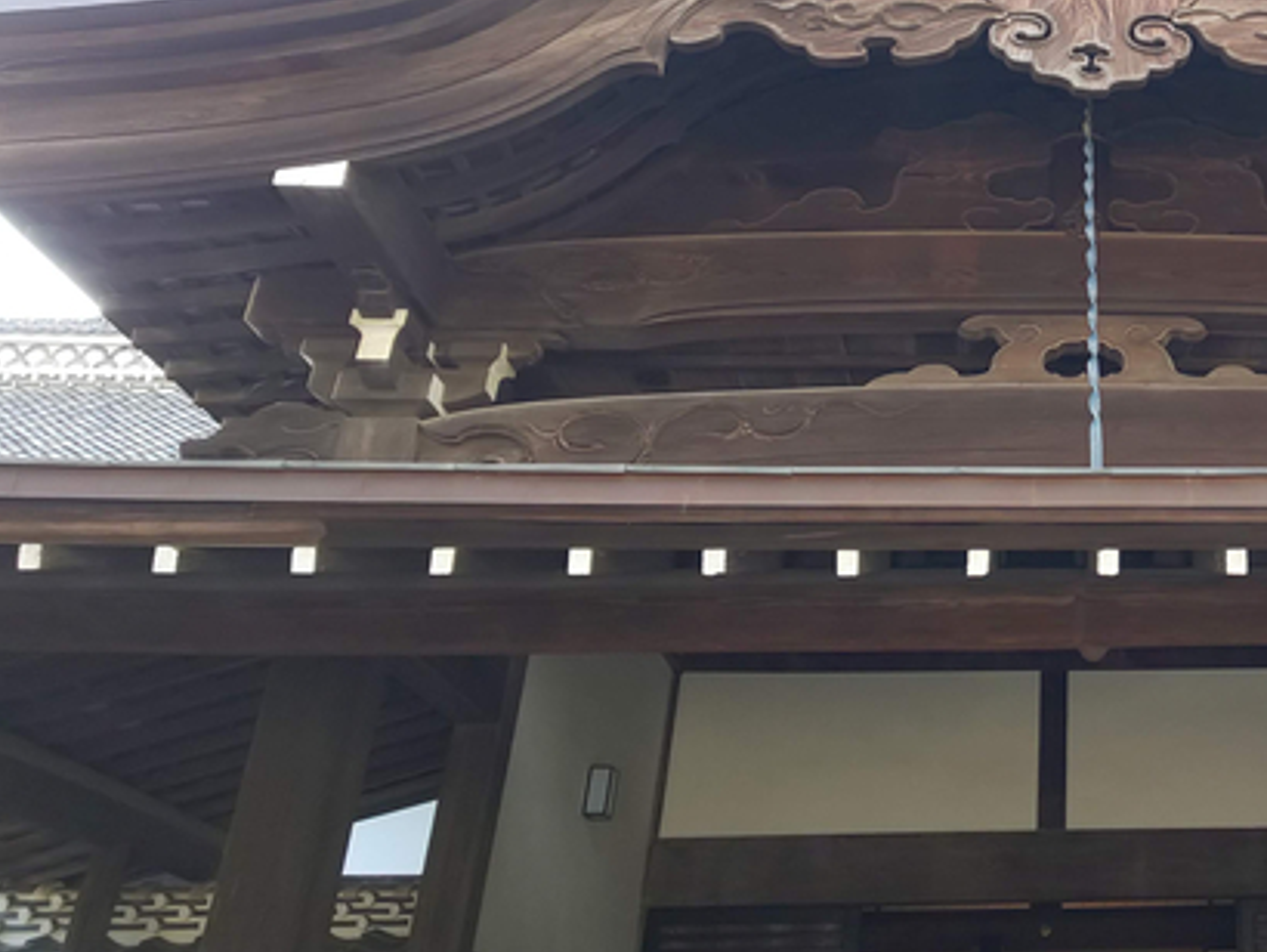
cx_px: 1134
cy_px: 96
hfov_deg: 43.8
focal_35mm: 39
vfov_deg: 34.8
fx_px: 1428
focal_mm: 3.45
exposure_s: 1/60
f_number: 1.94
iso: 37
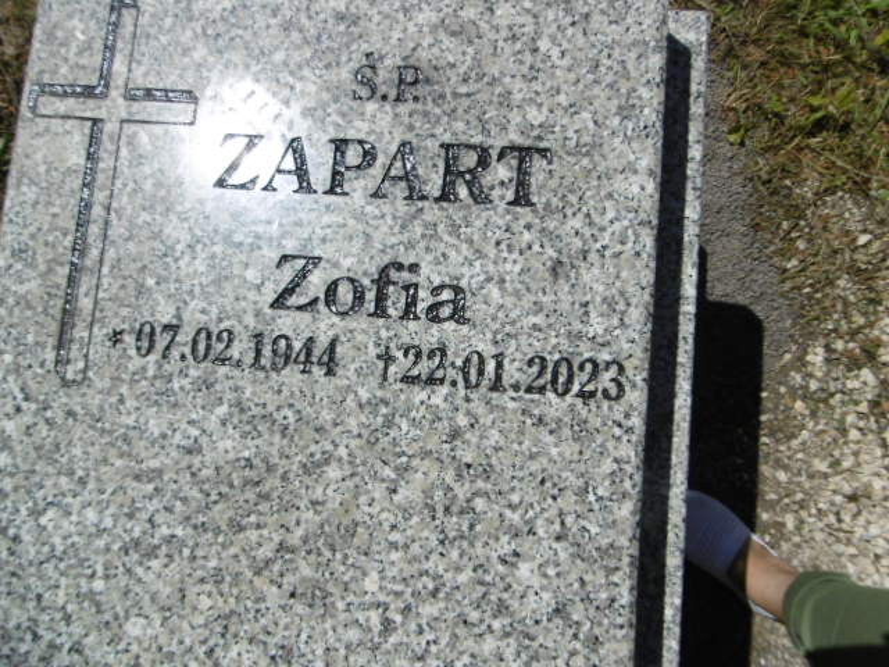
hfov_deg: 71.6
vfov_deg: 56.8
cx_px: 444
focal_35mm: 24
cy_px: 334
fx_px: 616
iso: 100
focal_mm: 4.3
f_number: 7.8
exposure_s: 1/500
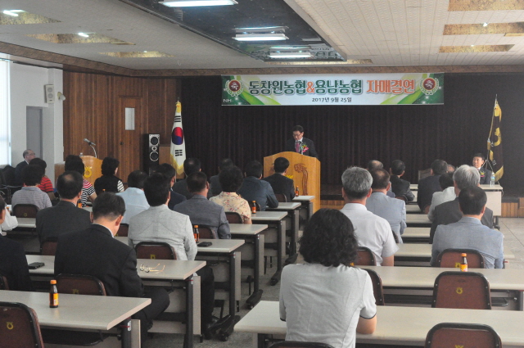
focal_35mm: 52
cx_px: 262
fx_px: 763
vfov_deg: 25.7
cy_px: 174
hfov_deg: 37.9
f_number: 8
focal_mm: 35
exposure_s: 1/200
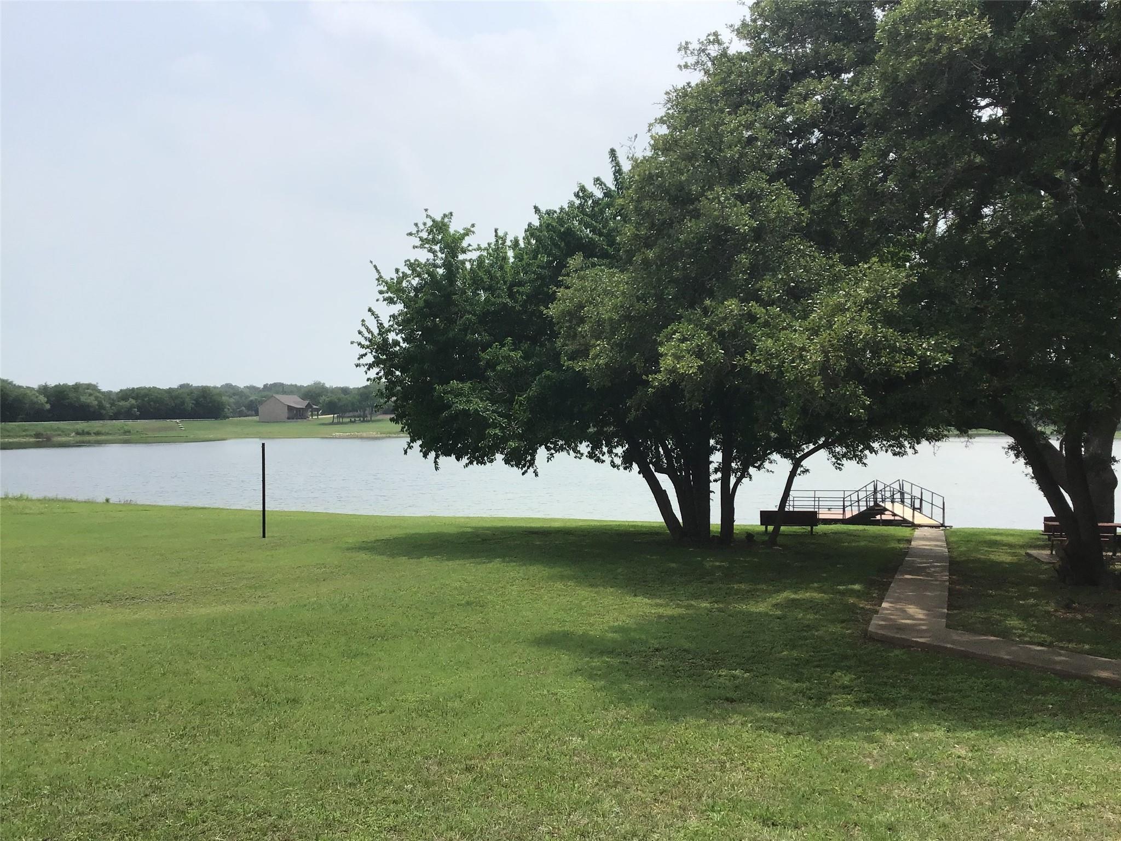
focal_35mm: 31
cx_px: 560
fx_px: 1004
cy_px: 420
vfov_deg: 45.4
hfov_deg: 58.4
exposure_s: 1/2037
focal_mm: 3.3
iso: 25
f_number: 2.4
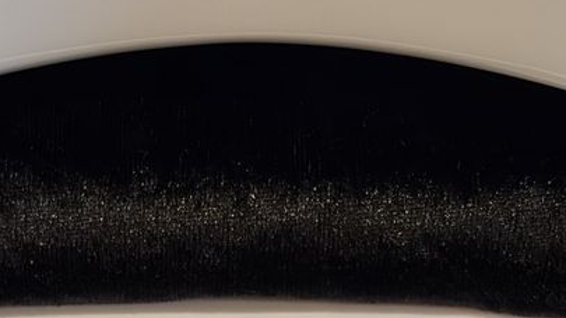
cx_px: 43
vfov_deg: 6.6
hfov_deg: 11.9
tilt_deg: -50.3
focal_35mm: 179
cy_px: 562
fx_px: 2687
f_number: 1.6
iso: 125
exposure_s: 1/60
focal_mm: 5.96
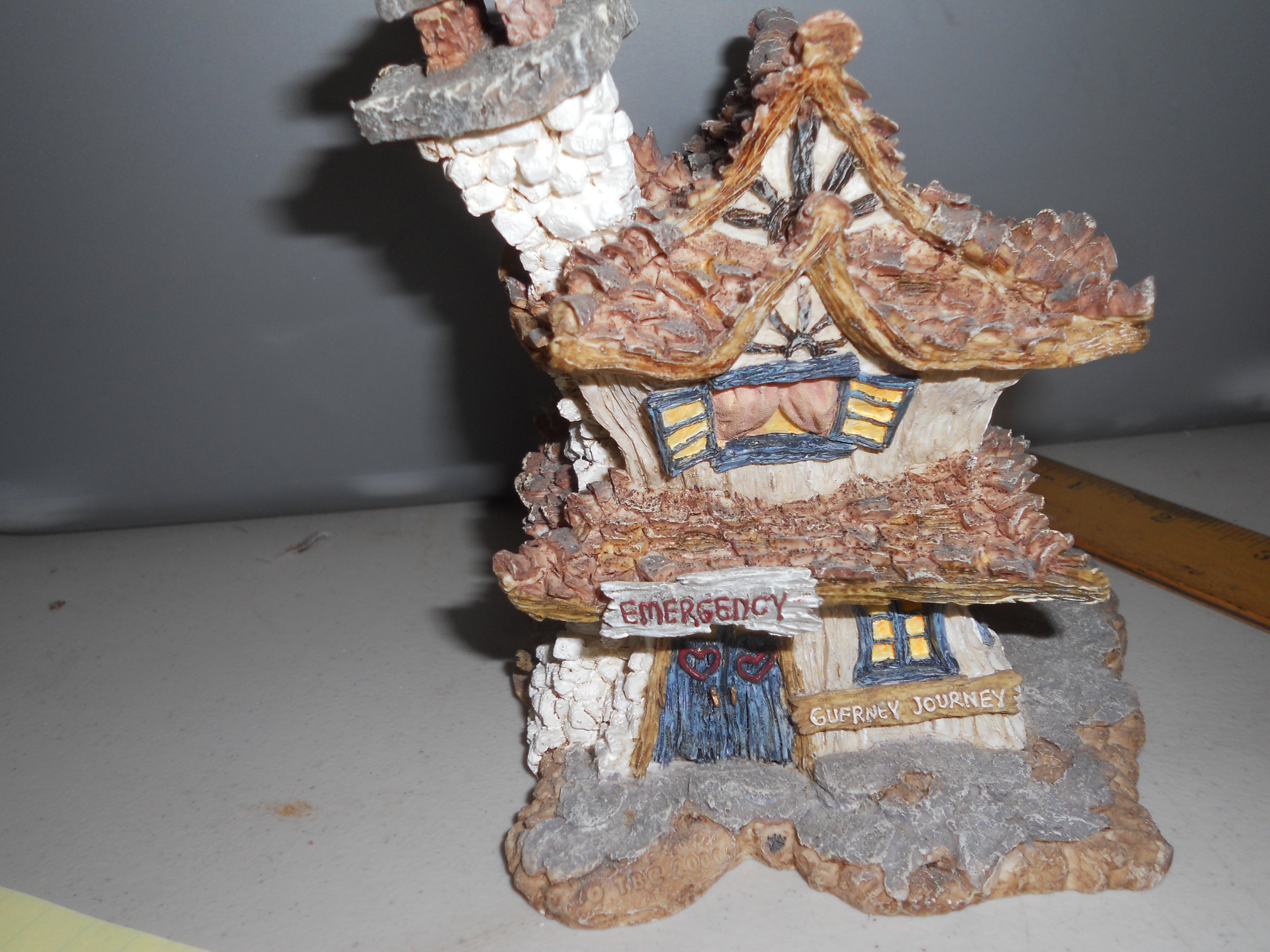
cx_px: 635
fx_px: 1174
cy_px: 476
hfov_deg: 56.8
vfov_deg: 44.2
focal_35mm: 32
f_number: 8.8
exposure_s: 1/25
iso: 80
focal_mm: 5.8
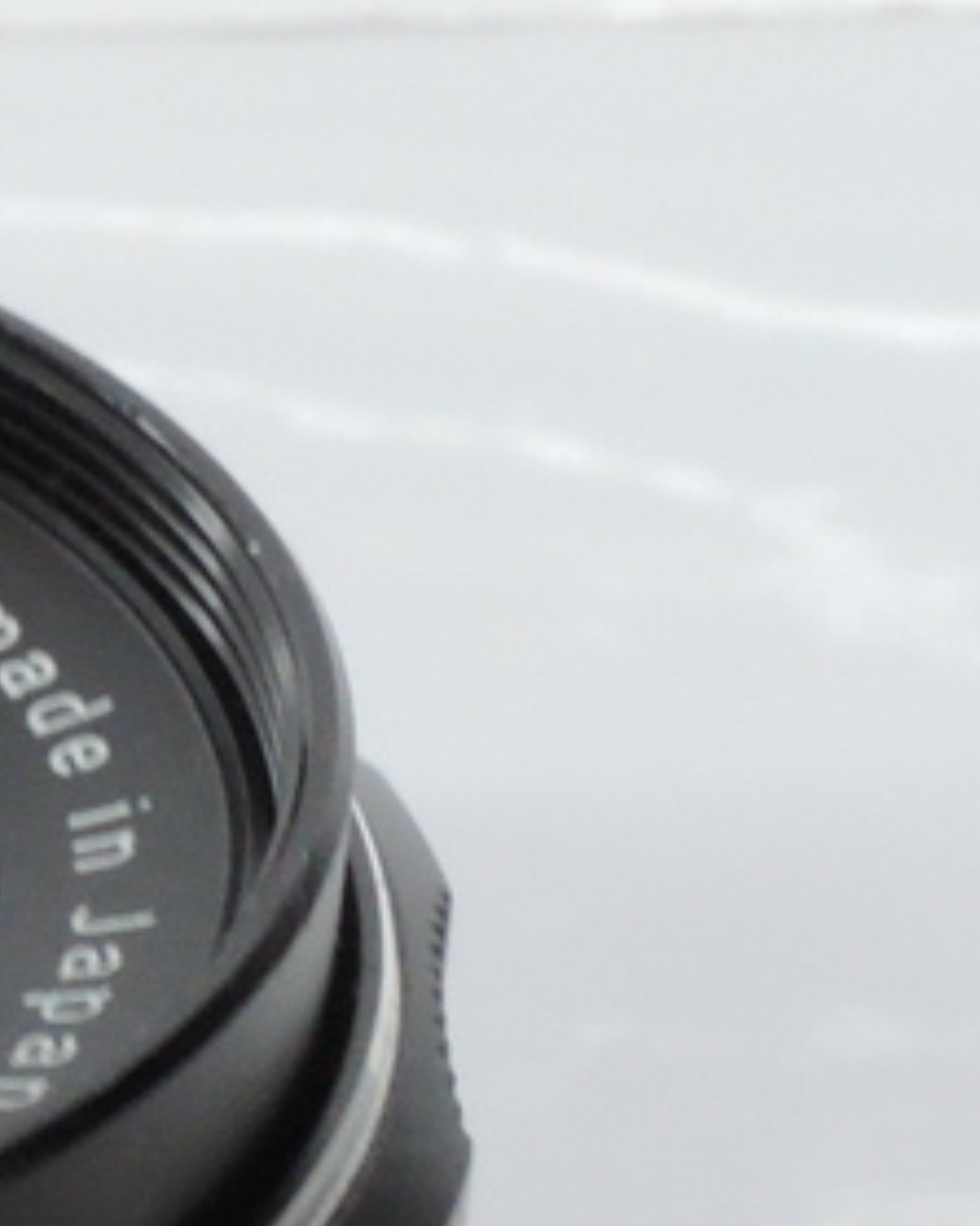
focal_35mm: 210
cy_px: 1389
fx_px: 7618
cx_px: -875
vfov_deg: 9.1
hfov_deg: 7.1
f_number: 8
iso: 800
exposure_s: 1/20
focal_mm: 10.7
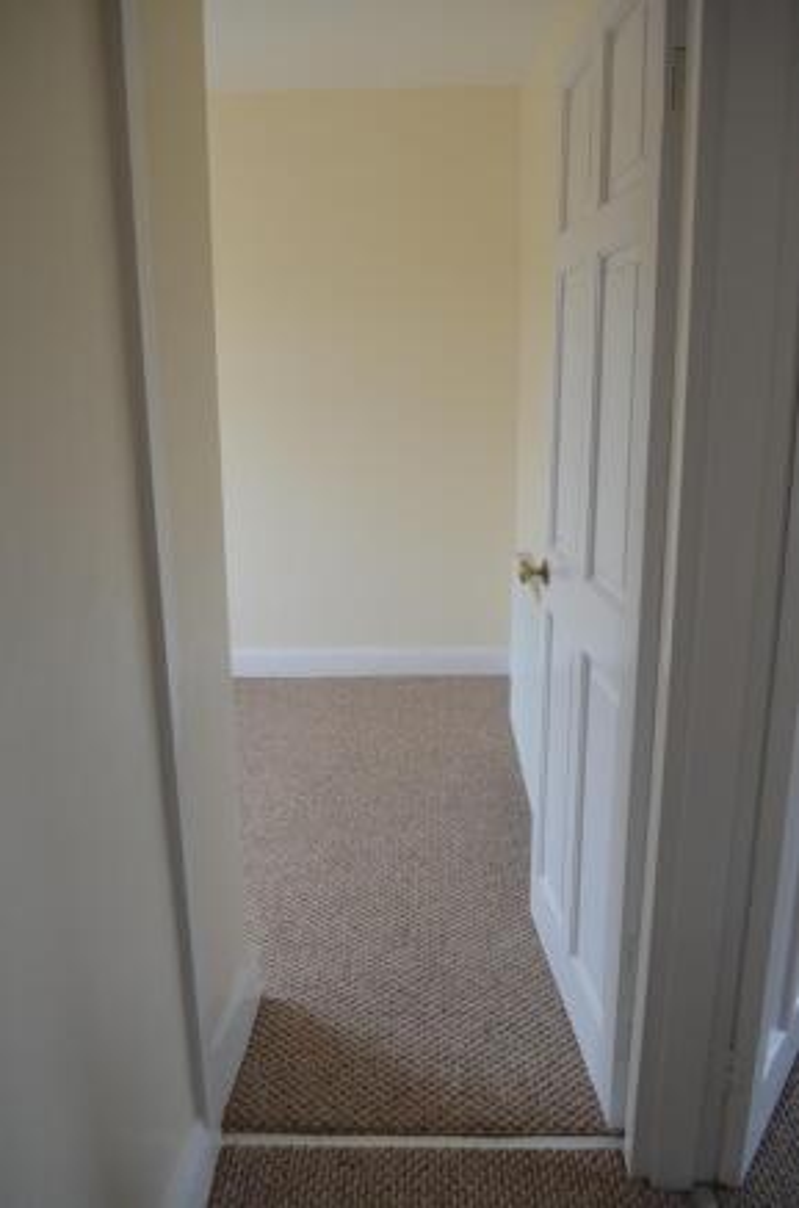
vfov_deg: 67.5
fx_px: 904
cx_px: 400
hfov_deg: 47.7
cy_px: 604
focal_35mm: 27
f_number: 5.6
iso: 400
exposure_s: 1/100
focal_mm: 18
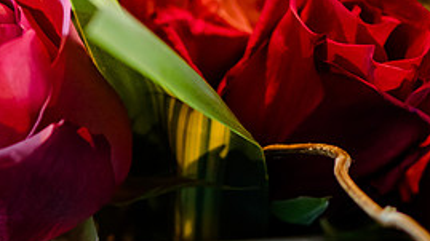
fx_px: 4057
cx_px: -10
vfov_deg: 3.4
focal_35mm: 356
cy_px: 22
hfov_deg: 6.0
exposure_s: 1/60
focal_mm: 105
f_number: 3
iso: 1250
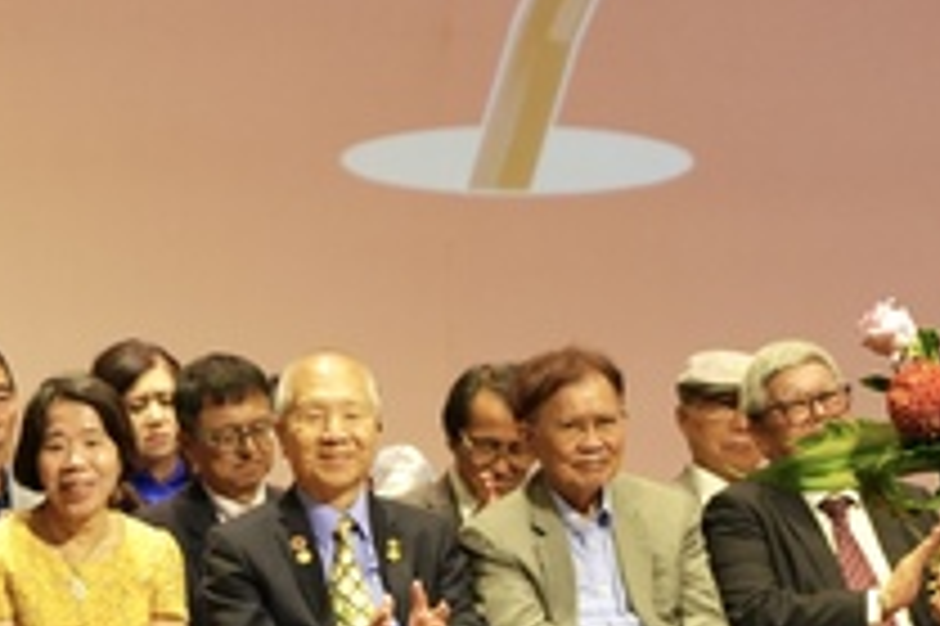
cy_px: 182
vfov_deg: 5.8
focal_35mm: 235
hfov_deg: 8.6
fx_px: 6131
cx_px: 1435
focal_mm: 70
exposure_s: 1/200
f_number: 2.8
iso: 800
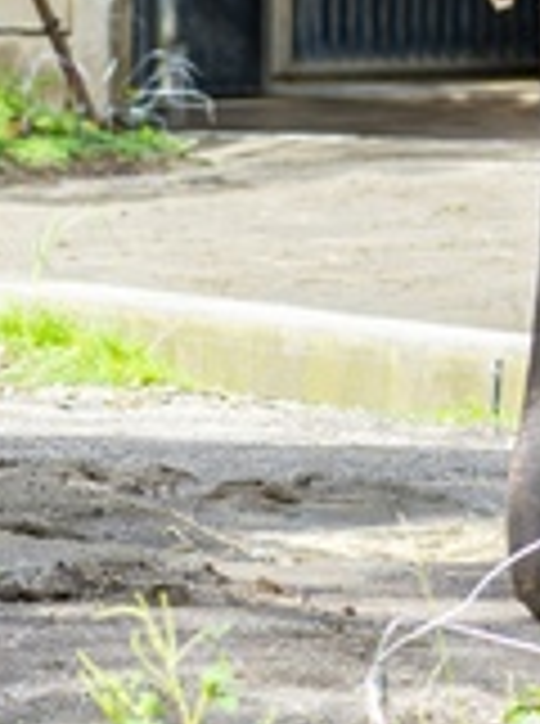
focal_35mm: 503
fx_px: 10504
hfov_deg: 2.9
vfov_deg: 3.9
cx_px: 770
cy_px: -405
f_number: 4
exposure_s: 1/250
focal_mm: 105
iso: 100
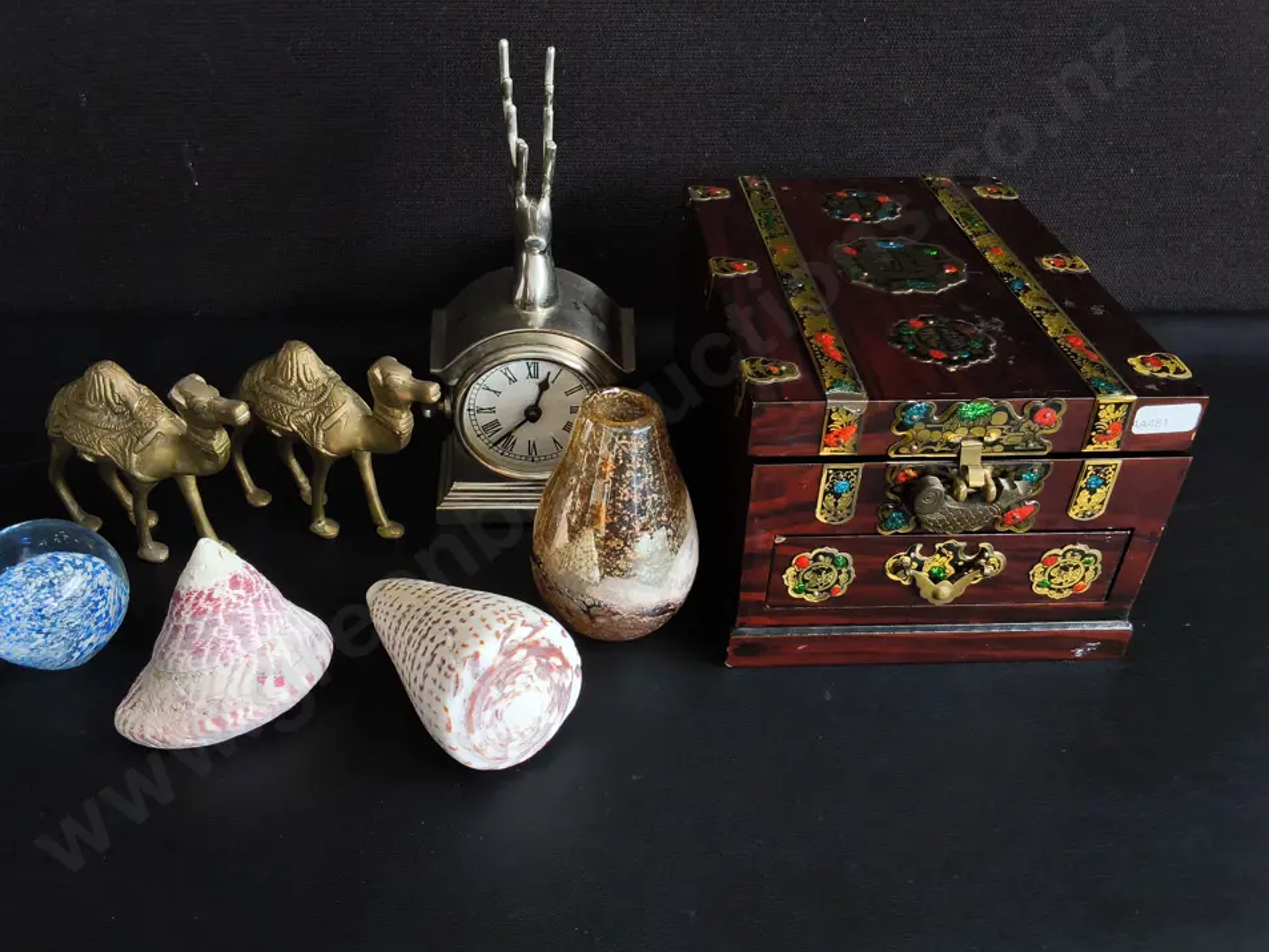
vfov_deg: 48.2
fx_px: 1063
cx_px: 591
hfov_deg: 61.6
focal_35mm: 29
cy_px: 453
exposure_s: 1/100
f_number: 2
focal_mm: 2.87
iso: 100
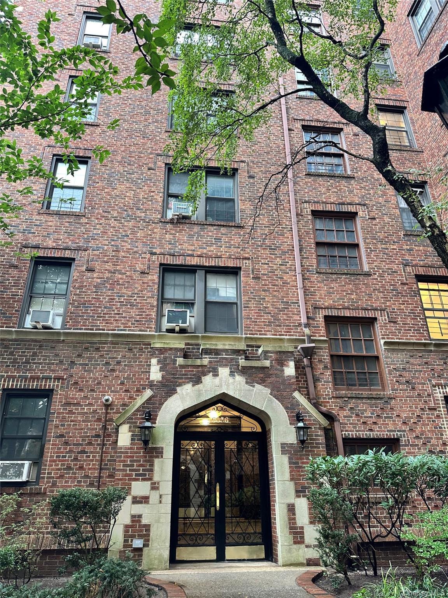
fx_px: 414
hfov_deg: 56.8
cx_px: 224
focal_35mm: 24
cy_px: 299
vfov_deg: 71.6
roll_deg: +0.5
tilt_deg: +26.4
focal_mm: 6.86
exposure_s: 1/60
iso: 160
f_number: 1.78
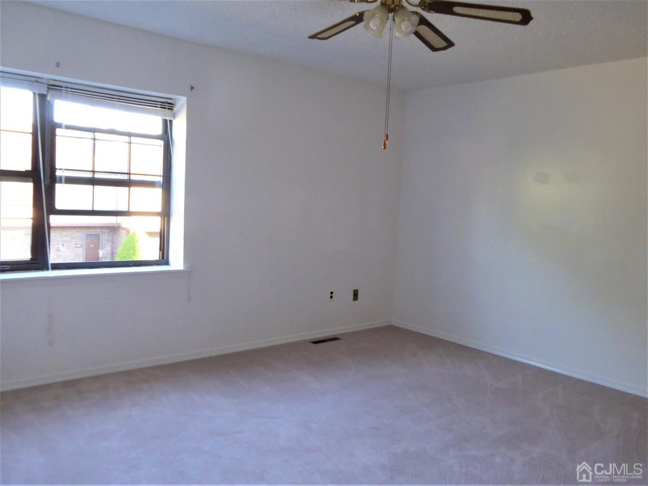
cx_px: 324
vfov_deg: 48.2
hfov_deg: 61.7
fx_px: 543
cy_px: 243
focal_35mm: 29
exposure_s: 1/30
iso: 400
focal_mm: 5
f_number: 3.5
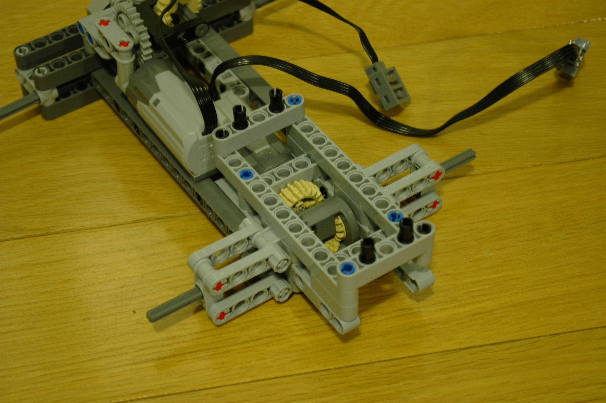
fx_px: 1388
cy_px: 202
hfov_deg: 24.6
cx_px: 303
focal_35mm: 82
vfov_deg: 16.5
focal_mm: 55
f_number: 5.6
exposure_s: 1
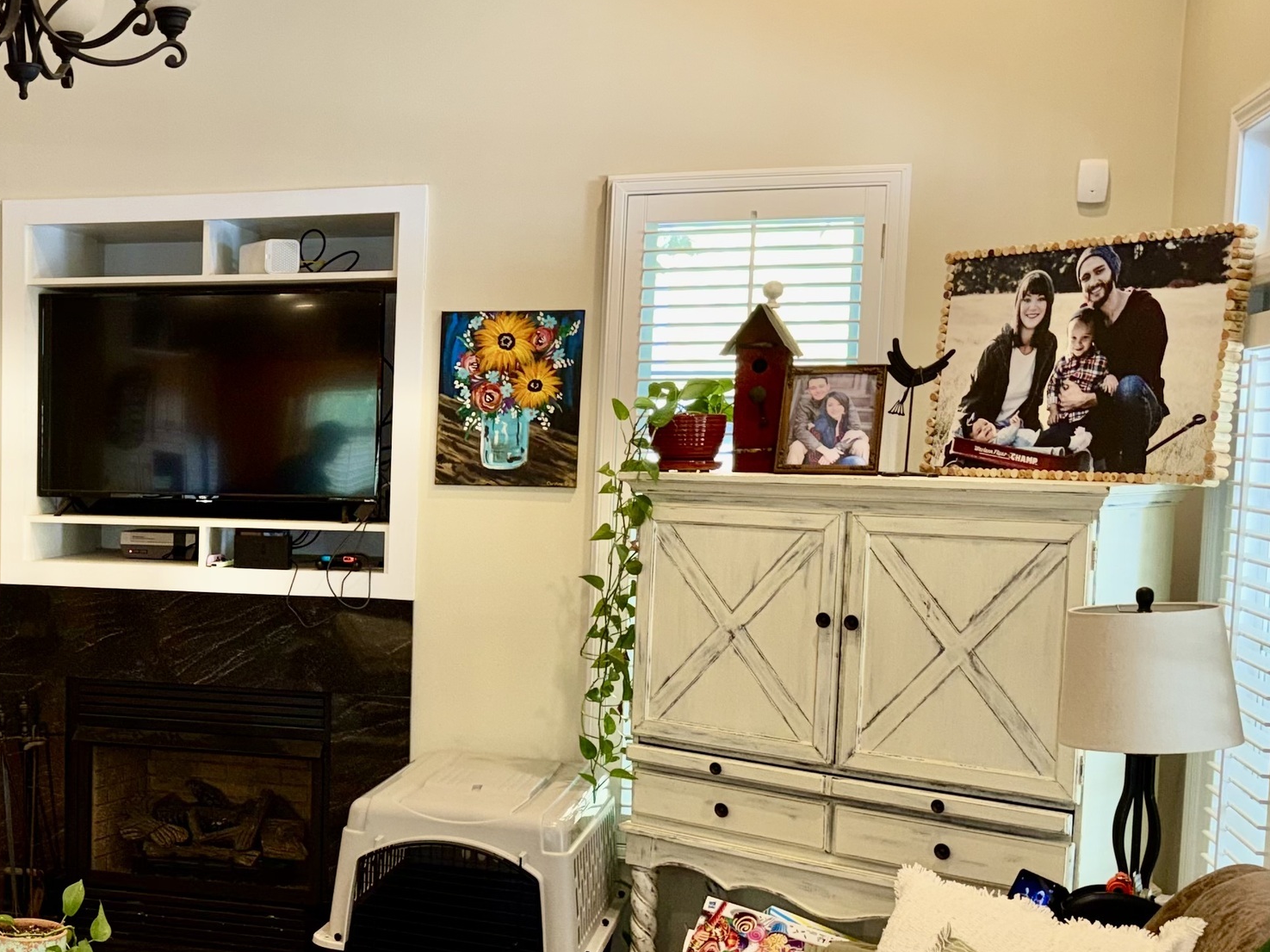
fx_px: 1834
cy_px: 611
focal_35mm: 50
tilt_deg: -5.3
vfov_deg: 29.0
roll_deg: -0.4
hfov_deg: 35.9
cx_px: 127
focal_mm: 6.76
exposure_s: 1/24
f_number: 1.78
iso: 100
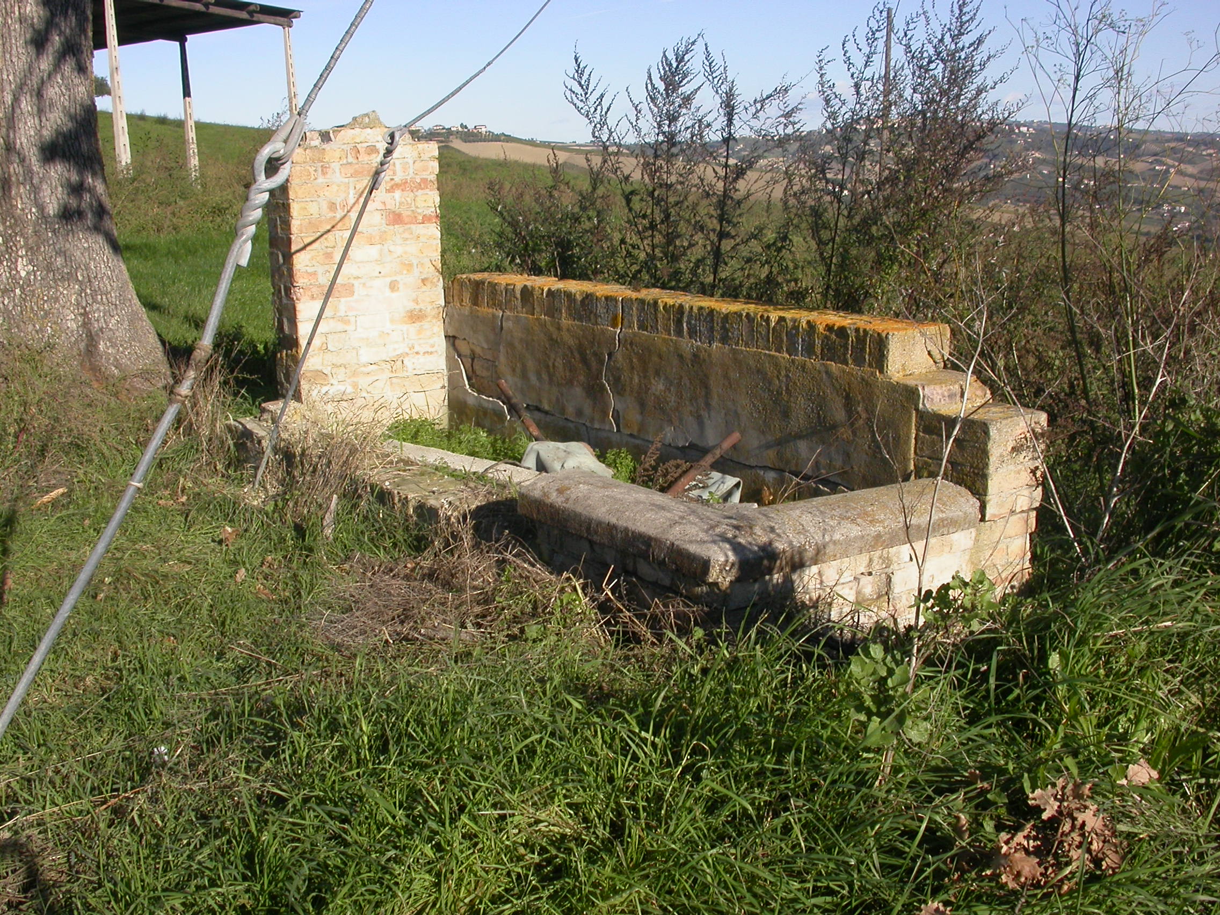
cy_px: 458
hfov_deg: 49.0
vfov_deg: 37.7
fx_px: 1339
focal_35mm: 38
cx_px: 610
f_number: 7.5
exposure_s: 1/291
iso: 100
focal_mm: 7.85
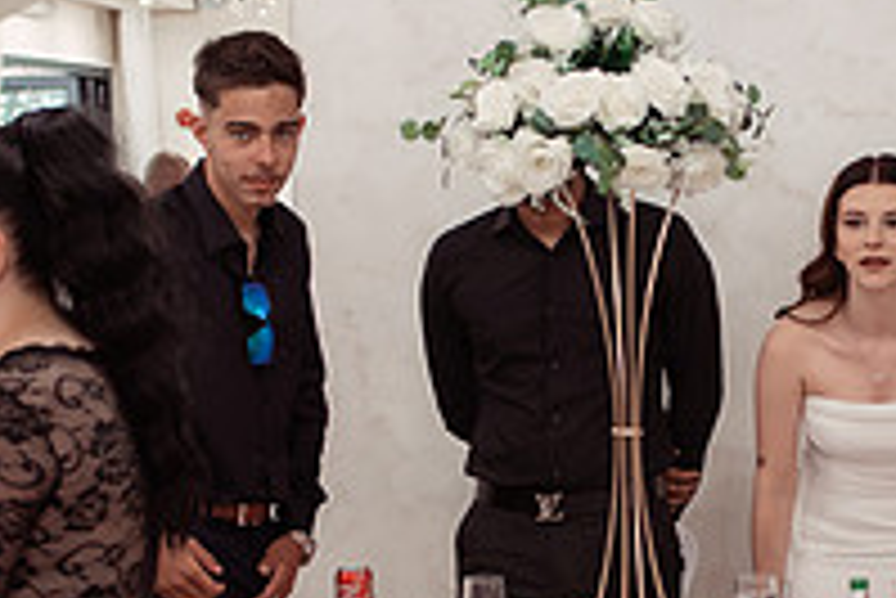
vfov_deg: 10.8
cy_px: 378
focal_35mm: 127
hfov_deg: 16.0
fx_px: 3163
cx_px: 757
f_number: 3.2
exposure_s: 1/250
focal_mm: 35
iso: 1250
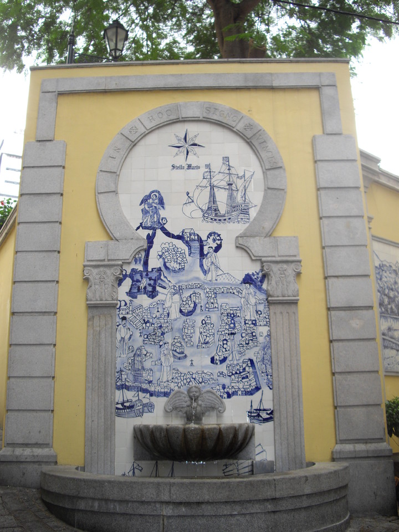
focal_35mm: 38
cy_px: 266
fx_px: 584
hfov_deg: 37.7
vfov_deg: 49.0
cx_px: 200
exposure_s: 1/250
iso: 100
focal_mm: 7.9
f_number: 2.8
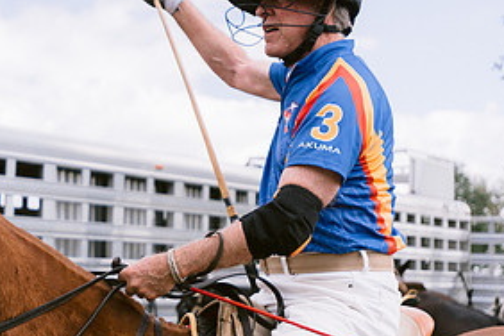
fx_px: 1008
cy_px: 174
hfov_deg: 27.2
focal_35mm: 72
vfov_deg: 18.9
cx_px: 59
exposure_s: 1/2500
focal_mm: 35
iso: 200
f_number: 2.8
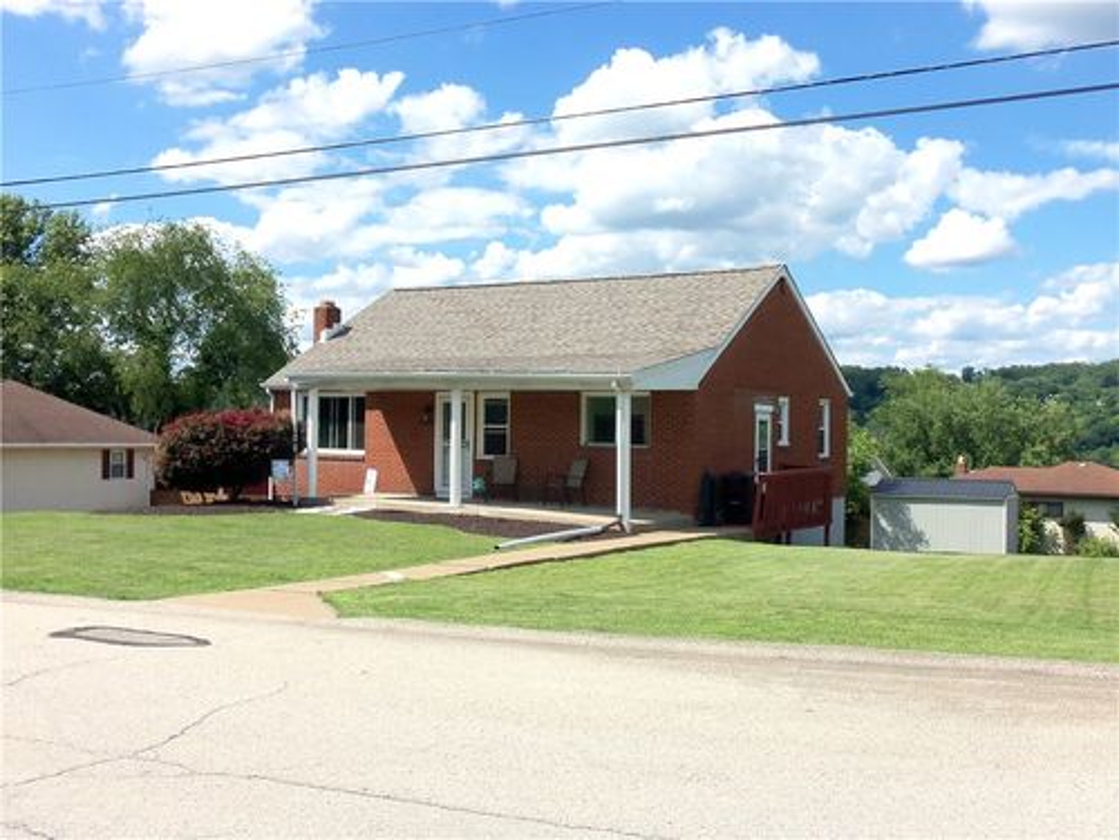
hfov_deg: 50.1
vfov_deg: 38.7
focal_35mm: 37
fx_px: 1196
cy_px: 420
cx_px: 560
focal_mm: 6.7
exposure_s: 1/200
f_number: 9.2
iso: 64
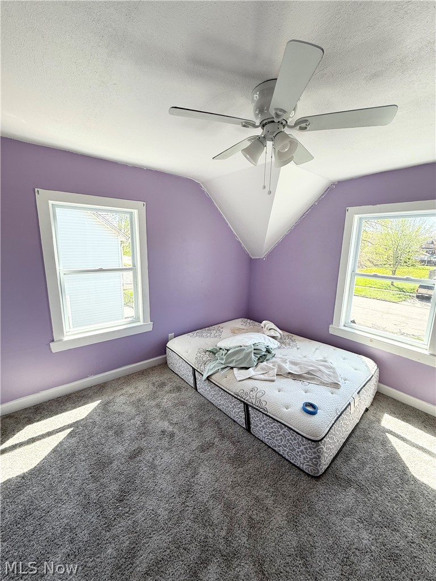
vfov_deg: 102.1
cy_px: 290
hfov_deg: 85.7
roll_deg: -1.4
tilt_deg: -11.3
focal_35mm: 14
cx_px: 218
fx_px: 235
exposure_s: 1/158
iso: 64
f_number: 2.2
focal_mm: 2.22
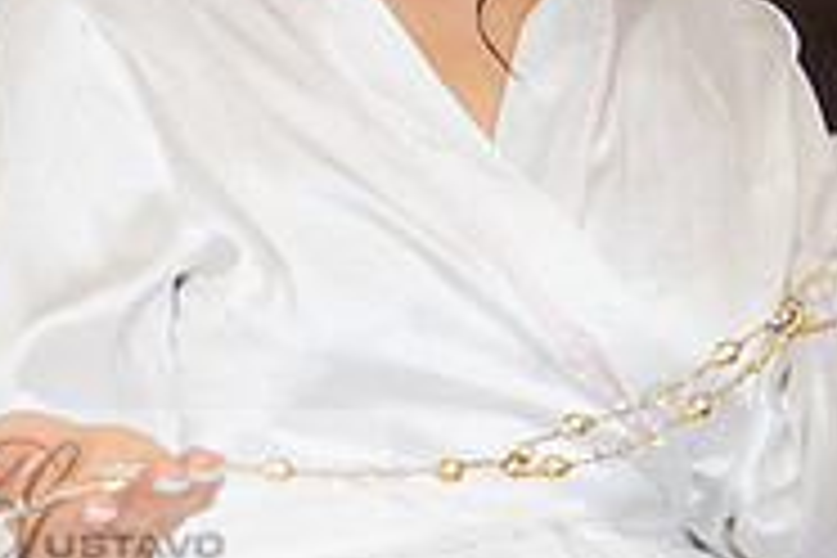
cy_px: 113
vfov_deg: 9.2
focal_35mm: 149
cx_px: -137
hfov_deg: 13.4
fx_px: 3464
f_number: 4
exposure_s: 1/125
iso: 320
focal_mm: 38
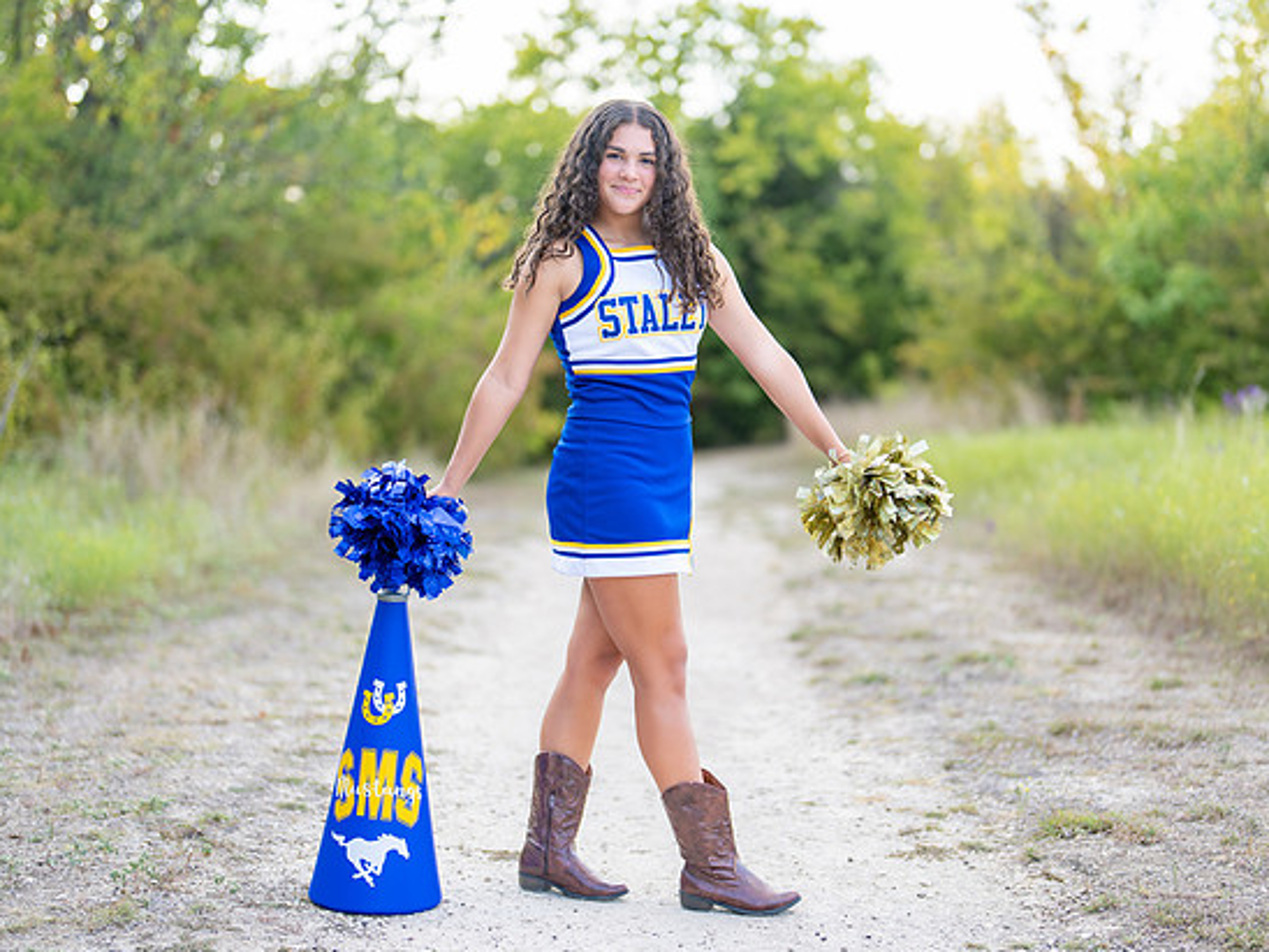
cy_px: 465
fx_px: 2273
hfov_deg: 31.2
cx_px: 669
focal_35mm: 62
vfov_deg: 23.6
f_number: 1.2
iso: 100
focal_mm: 50
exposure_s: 1/800
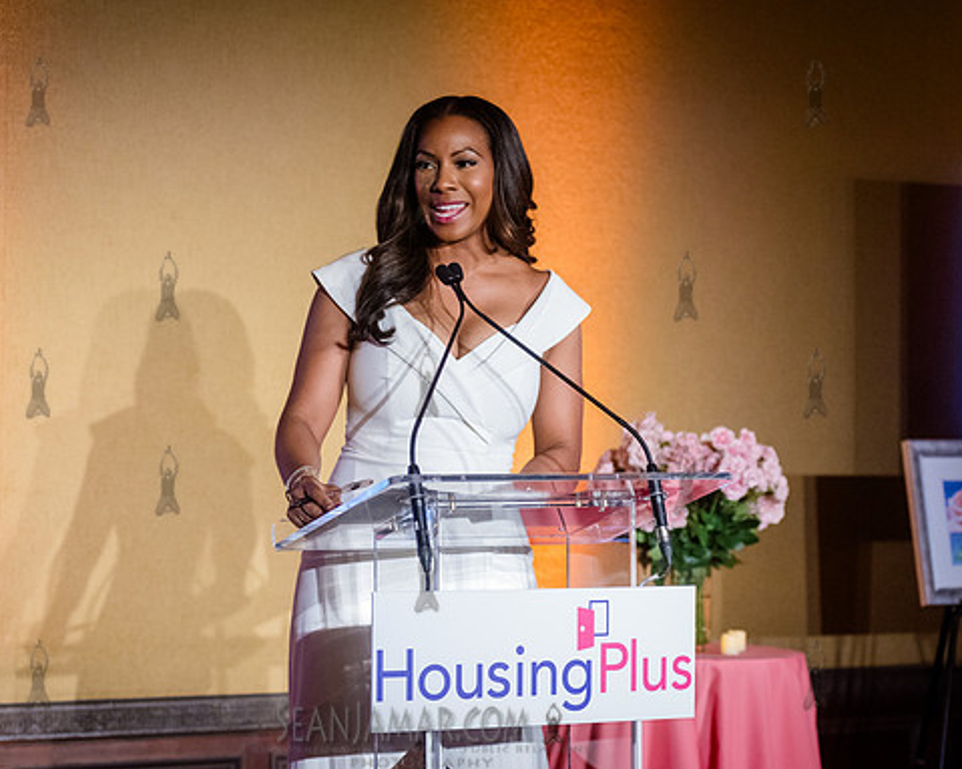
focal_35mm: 91
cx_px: 426
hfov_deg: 21.0
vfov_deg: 16.9
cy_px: 382
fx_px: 2590
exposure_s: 1/200
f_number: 3.5
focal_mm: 80
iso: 6400
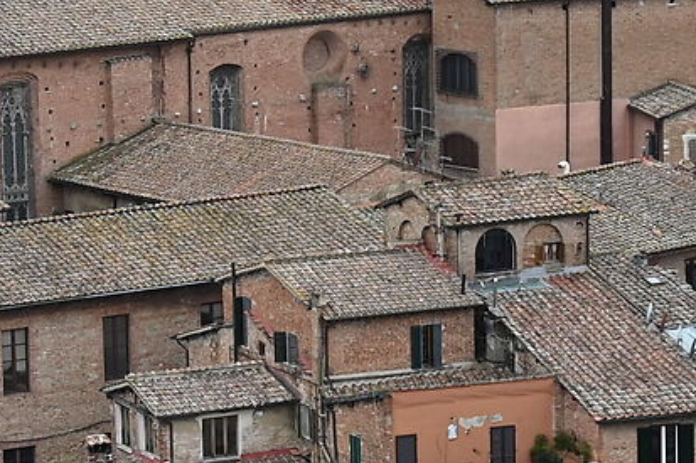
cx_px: 475
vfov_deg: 6.6
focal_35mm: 209
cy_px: 380
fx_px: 4039
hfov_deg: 9.8
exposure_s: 1/160
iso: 200
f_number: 5
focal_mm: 36
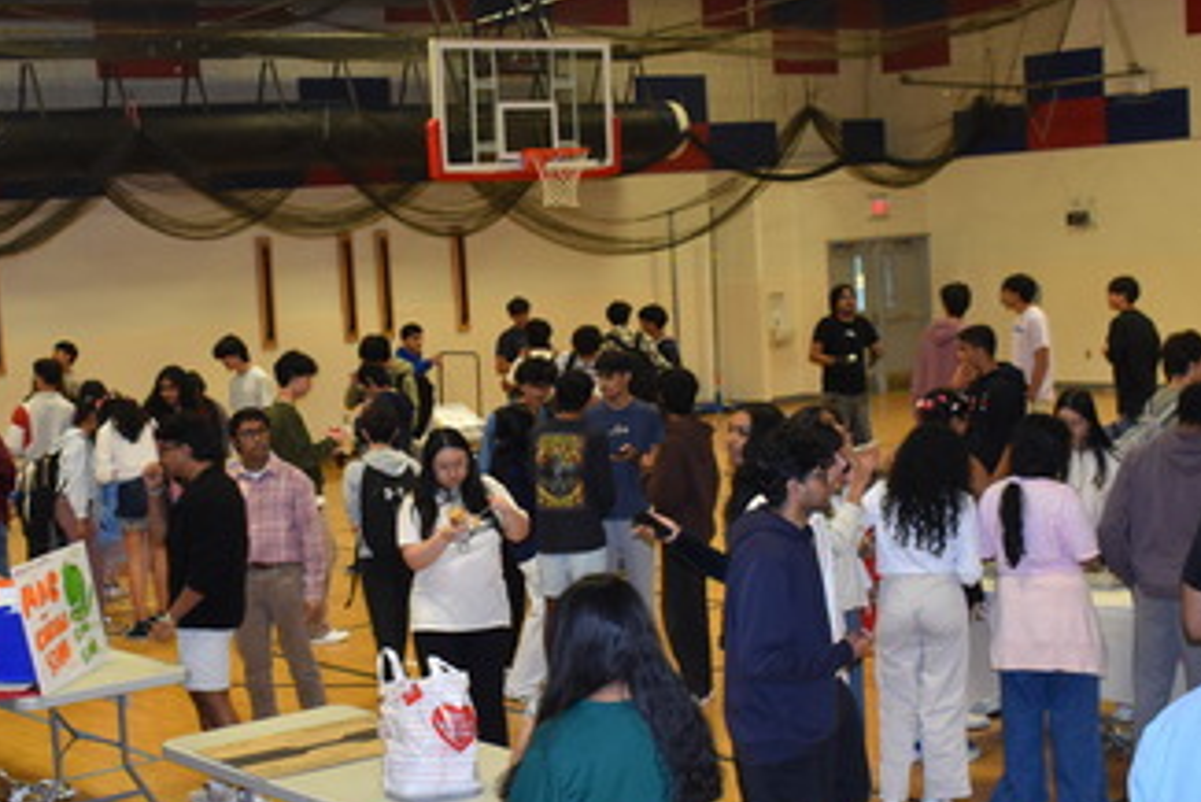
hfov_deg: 32.3
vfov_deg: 21.9
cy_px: 482
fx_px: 2069
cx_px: 488
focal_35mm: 62
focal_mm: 24
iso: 800
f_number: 5
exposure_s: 1/100
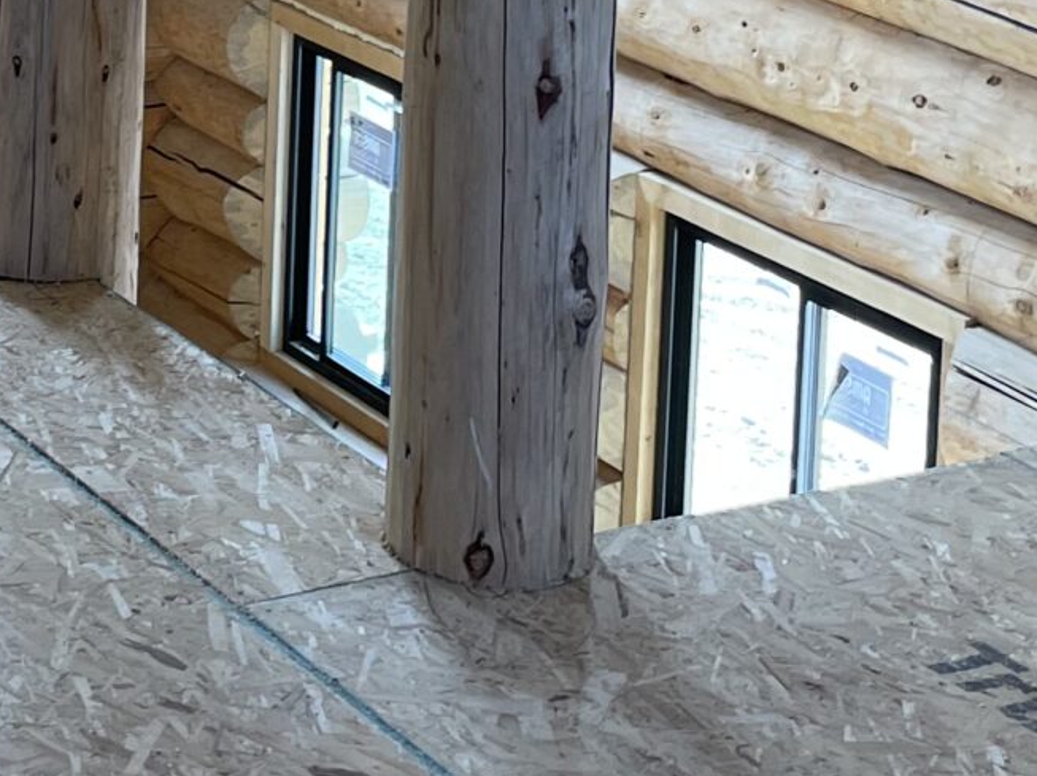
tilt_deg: -3.8
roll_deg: -2.1
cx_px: 62
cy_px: -413
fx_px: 3054
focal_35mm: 102
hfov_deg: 18.9
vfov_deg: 13.6
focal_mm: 4.2
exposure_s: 1/120
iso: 64
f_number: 1.6
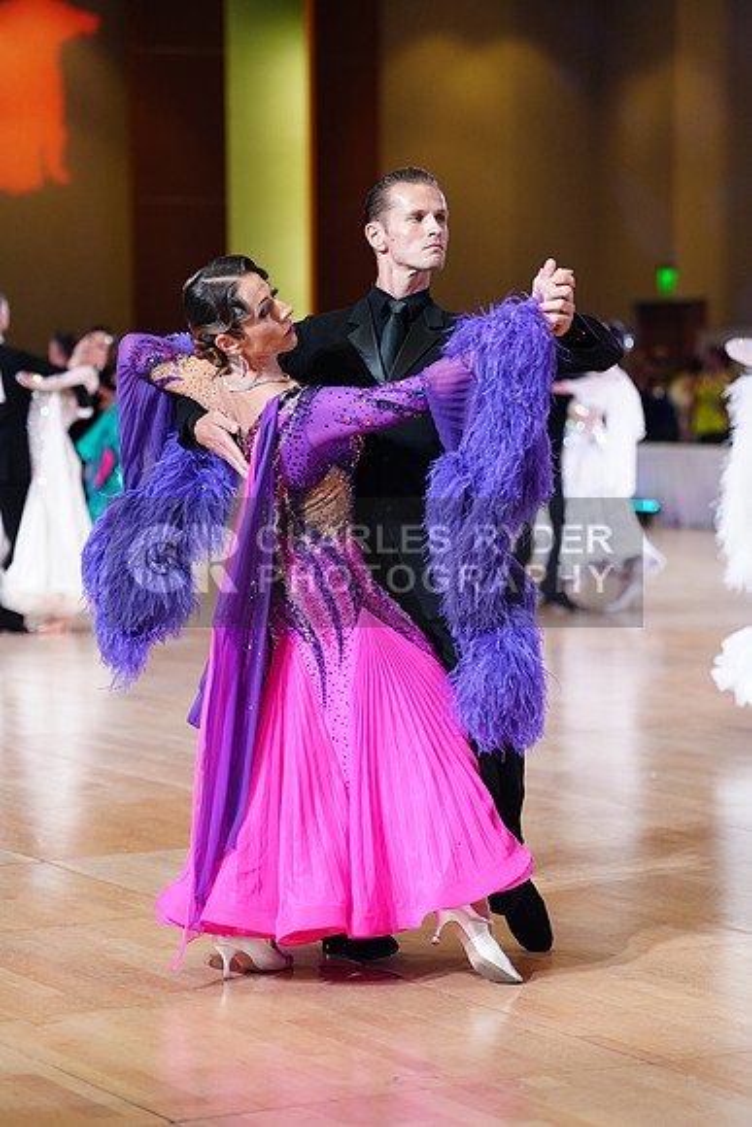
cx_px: 376
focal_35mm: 100
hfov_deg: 13.7
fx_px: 3131
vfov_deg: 20.4
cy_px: 564
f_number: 2.8
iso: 2000
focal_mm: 100
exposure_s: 1/400
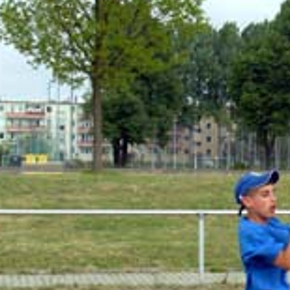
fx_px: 1261
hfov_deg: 12.6
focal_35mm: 133
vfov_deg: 13.1
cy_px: 195
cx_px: 393
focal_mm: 36
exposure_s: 1/250
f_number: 8
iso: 400
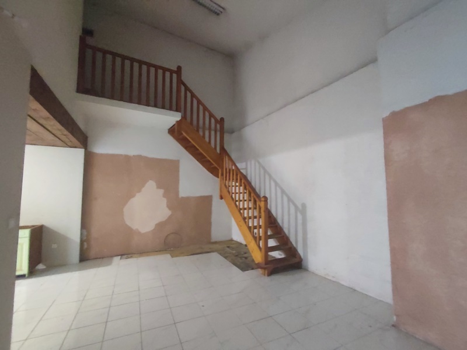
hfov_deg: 94.5
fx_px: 216
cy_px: 175
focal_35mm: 16
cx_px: 234
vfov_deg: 78.1
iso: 2711
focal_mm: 1.65
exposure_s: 1/17
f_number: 2.2
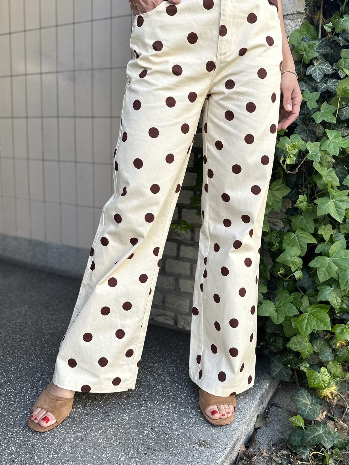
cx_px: 185
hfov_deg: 46.8
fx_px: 403
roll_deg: -2.5
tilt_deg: -7.9
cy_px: 205
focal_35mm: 30
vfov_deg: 59.8
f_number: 1.78
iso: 80
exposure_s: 1/364
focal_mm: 6.86
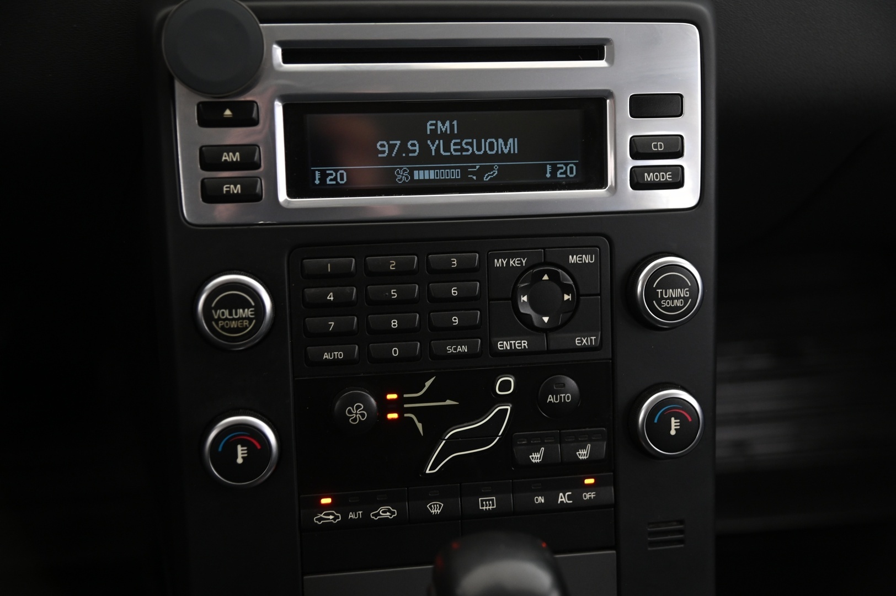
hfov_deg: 41.1
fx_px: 1194
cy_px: 298
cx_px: 448
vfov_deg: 28.0
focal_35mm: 48
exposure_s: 1/15
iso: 2000
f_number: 4
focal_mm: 48
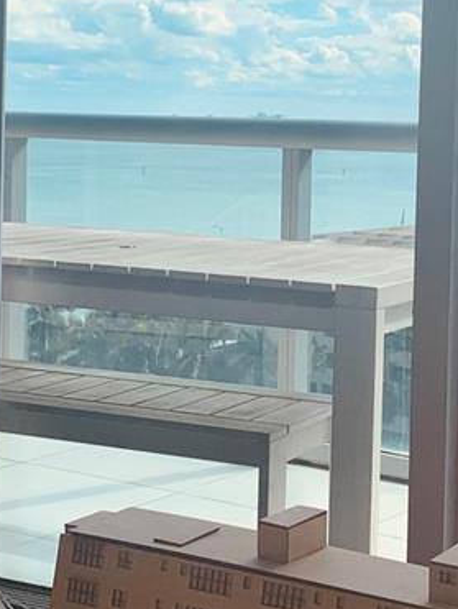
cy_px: 182
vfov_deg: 23.1
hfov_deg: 17.6
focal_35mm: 84
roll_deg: -1.2
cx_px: 202
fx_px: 1479
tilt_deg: -2.2
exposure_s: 1/1088
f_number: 1.8
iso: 25
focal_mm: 4.25
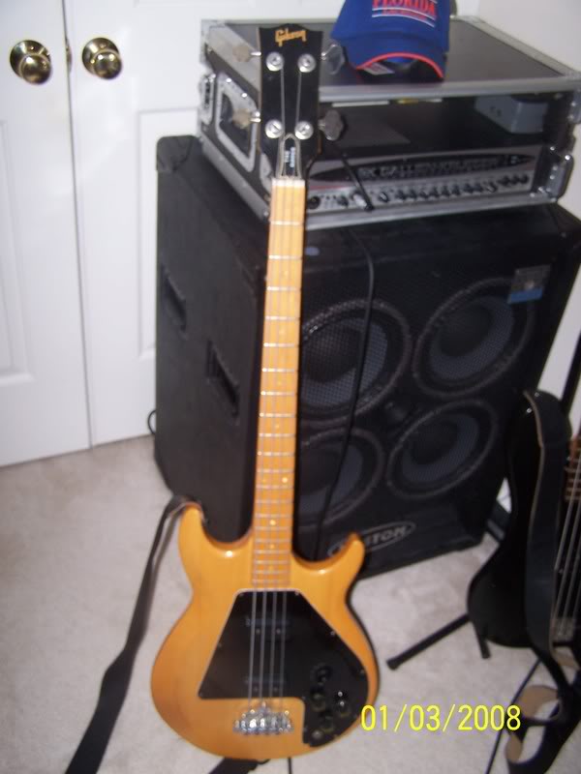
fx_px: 850
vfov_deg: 49.0
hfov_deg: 37.7
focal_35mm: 38
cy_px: 387
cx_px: 290
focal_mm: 6.3
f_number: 2.8
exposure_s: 1/60
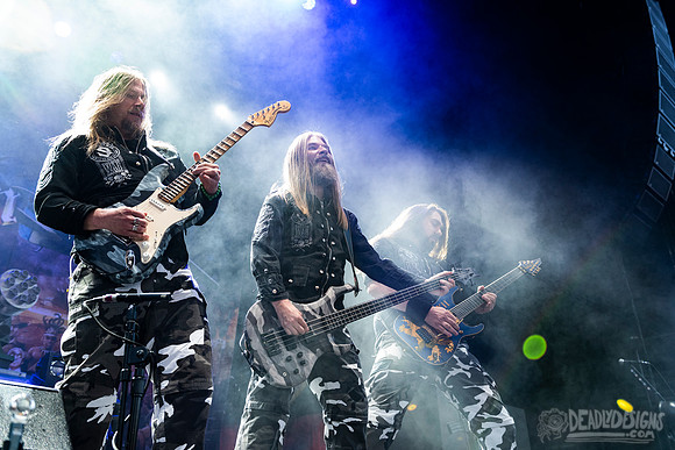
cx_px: 338
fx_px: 600
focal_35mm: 32
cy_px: 225
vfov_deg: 41.1
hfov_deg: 58.7
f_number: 4
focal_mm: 32
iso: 1250
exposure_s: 1/400
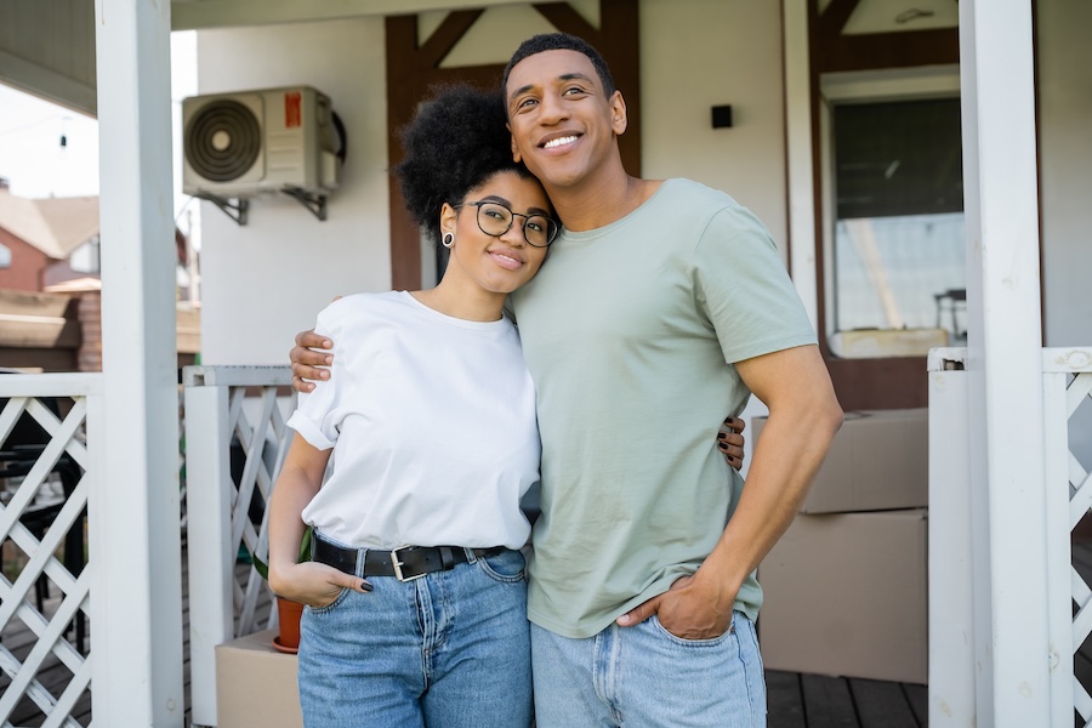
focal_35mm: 35
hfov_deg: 54.4
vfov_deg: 37.9
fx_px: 1062
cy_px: 364
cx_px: 546
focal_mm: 35
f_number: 3.2
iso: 320
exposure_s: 1/800
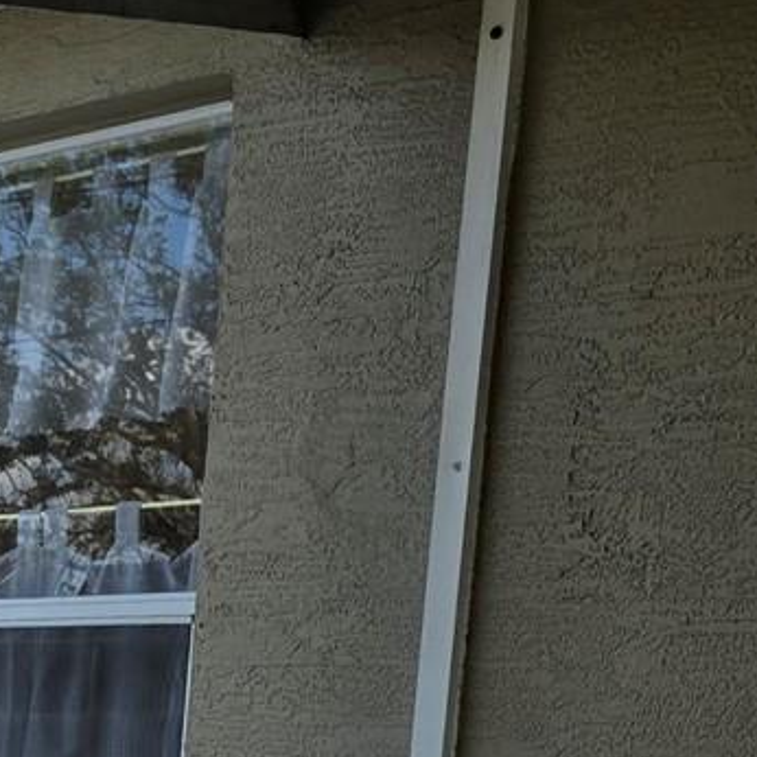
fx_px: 2326
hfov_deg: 15.4
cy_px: 1125
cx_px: -680
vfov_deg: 16.8
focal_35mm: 94
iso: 12
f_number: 1.7
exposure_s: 1/195
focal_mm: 6.3
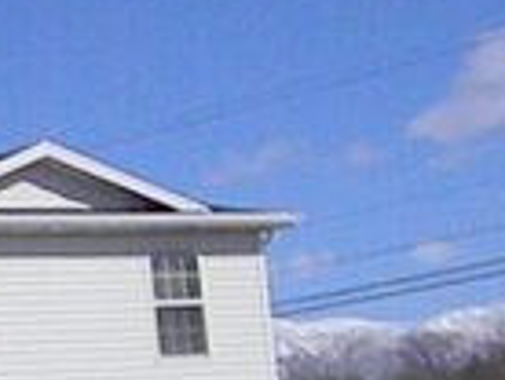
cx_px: -637
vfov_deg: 9.1
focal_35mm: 162
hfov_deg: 10.7
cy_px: 417
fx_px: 2367
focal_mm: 6.4
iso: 674
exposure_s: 1/3257
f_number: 7.4
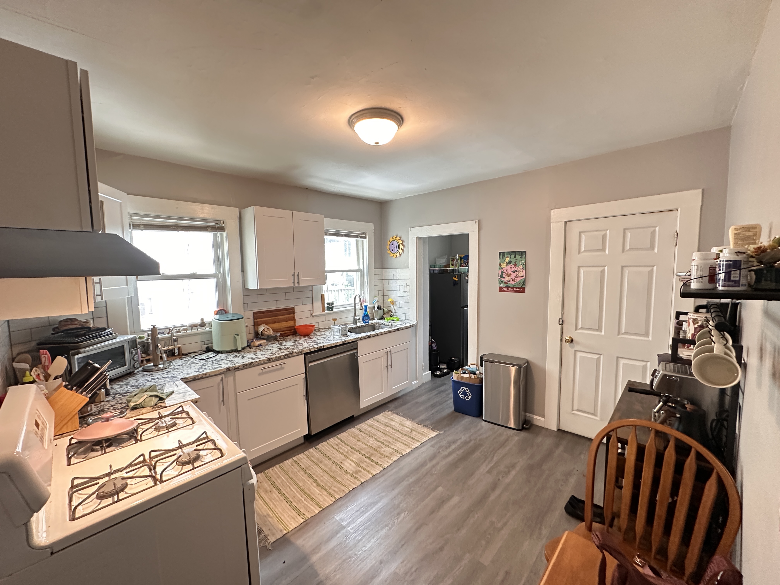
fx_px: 315
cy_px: 292
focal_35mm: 14
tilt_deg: -4.8
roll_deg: +0.5
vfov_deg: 85.7
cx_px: 390
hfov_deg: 102.1
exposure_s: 1/60
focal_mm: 2.22
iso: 320
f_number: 2.2
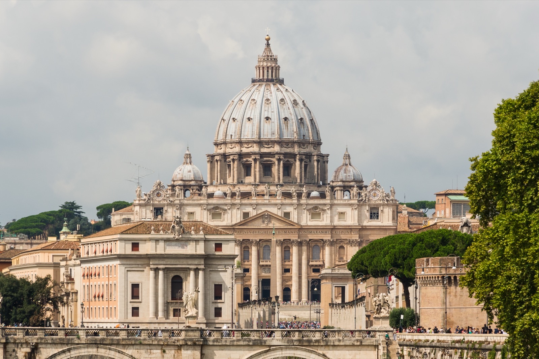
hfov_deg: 11.4
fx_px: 2693
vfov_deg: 7.6
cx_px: 270
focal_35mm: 180
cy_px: 180
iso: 200
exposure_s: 1/800
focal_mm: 120
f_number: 10
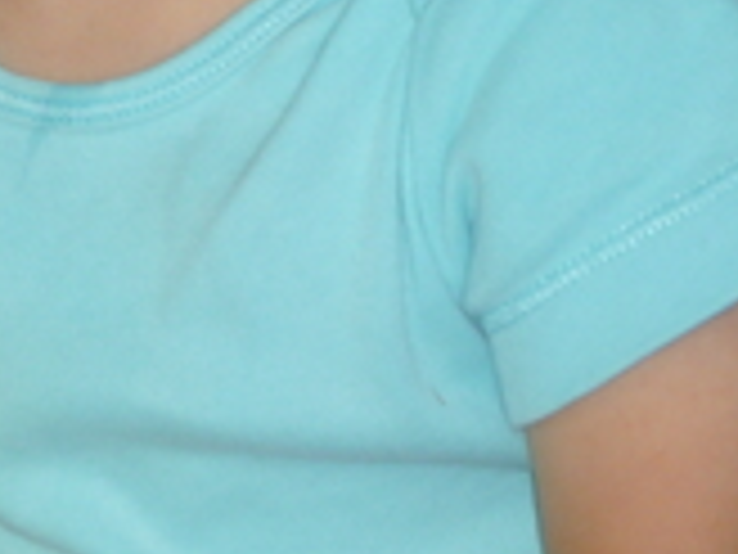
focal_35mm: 322
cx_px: -58
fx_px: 6865
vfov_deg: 4.6
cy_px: -153
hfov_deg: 6.1
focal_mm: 15.3
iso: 100
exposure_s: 1/50
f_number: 5.7
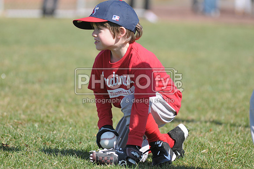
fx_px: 2114
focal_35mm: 300
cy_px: 84
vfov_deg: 4.6
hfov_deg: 6.9
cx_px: 127
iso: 400
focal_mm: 200
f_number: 4.5
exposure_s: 1/1600
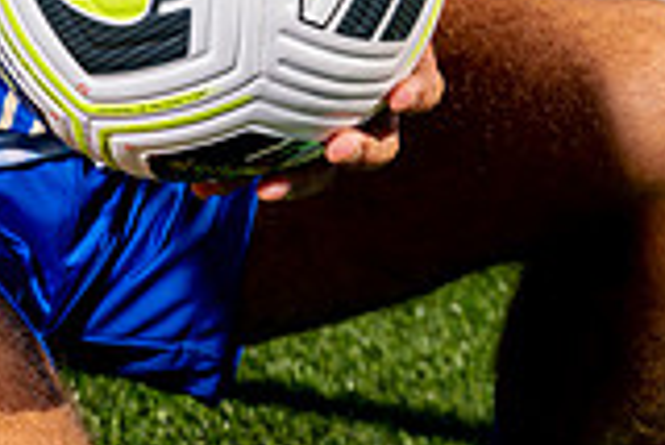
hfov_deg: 15.8
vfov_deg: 9.9
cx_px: 216
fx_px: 2385
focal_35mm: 129
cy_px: -462
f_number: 8
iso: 100
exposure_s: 1/250
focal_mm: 46
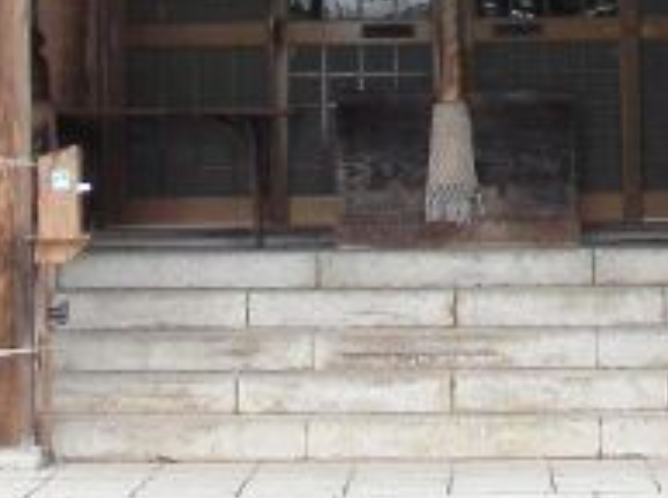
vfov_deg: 7.2
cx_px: 453
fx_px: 3891
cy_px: -266
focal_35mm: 202
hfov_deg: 9.8
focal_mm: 6.7
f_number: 3.5
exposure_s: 1/60
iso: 80
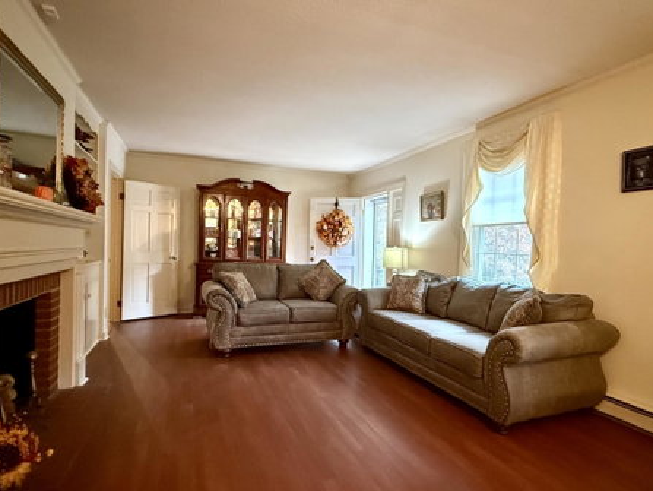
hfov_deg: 81.6
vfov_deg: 66.0
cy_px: 257
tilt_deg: -1.6
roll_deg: -2.0
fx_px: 378
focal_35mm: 20
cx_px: 344
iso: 1000
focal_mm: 2.22
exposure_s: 1/60
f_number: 2.2
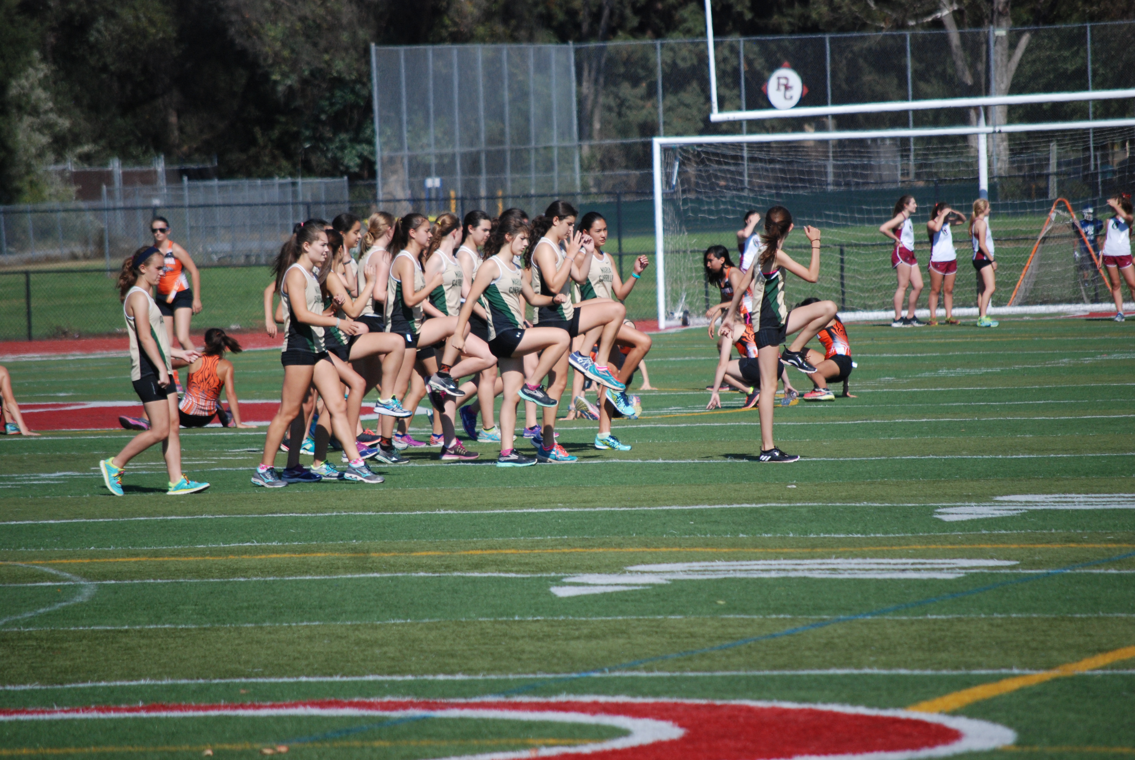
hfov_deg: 6.9
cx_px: 568
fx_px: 9470
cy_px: 380
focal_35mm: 300
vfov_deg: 4.6
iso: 400
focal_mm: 200
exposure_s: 1/2000
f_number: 5.6
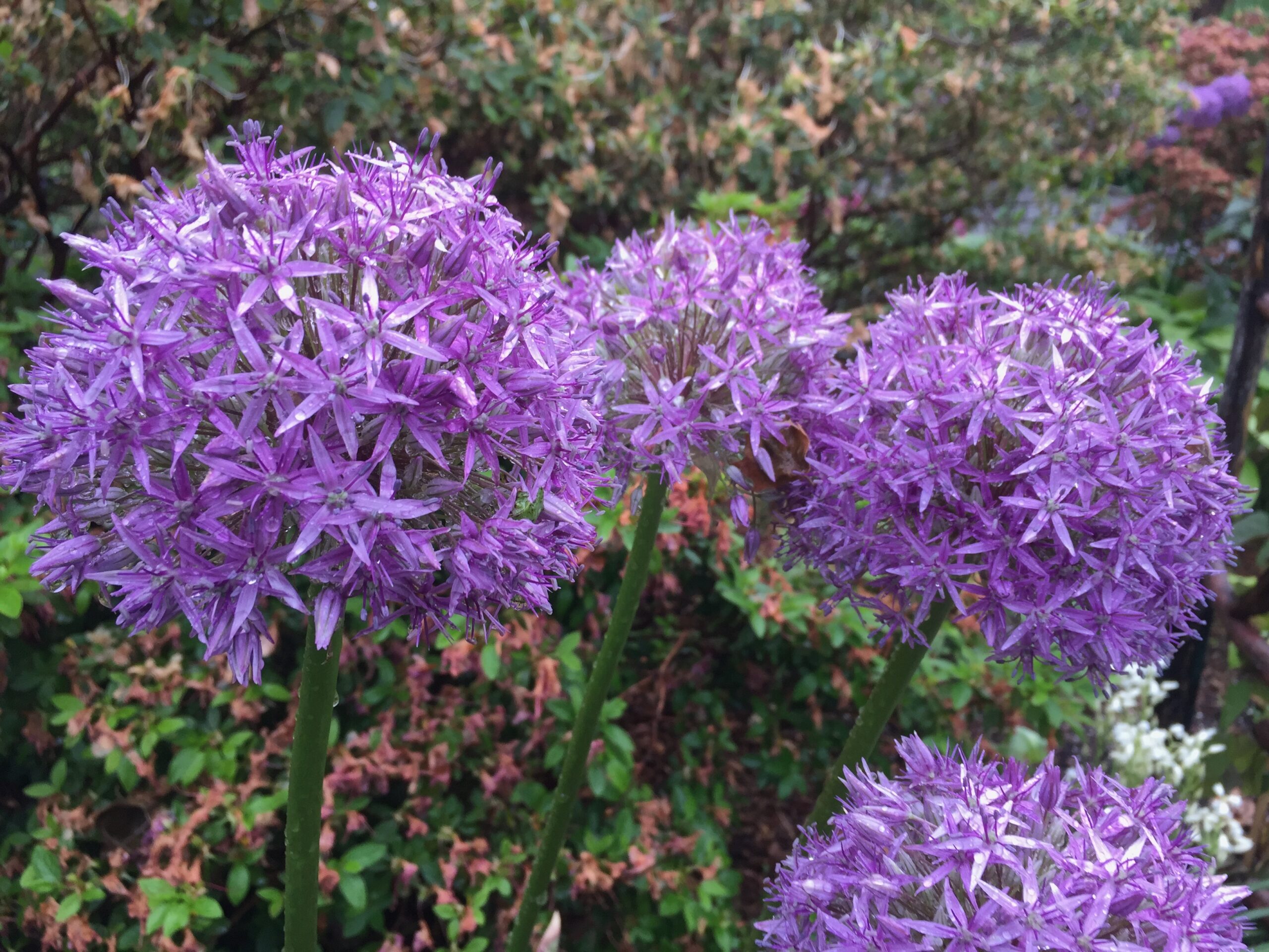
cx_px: 634
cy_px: 476
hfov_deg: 61.7
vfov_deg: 48.2
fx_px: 1063
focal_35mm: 29
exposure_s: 1/120
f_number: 2.2
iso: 50
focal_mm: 4.15
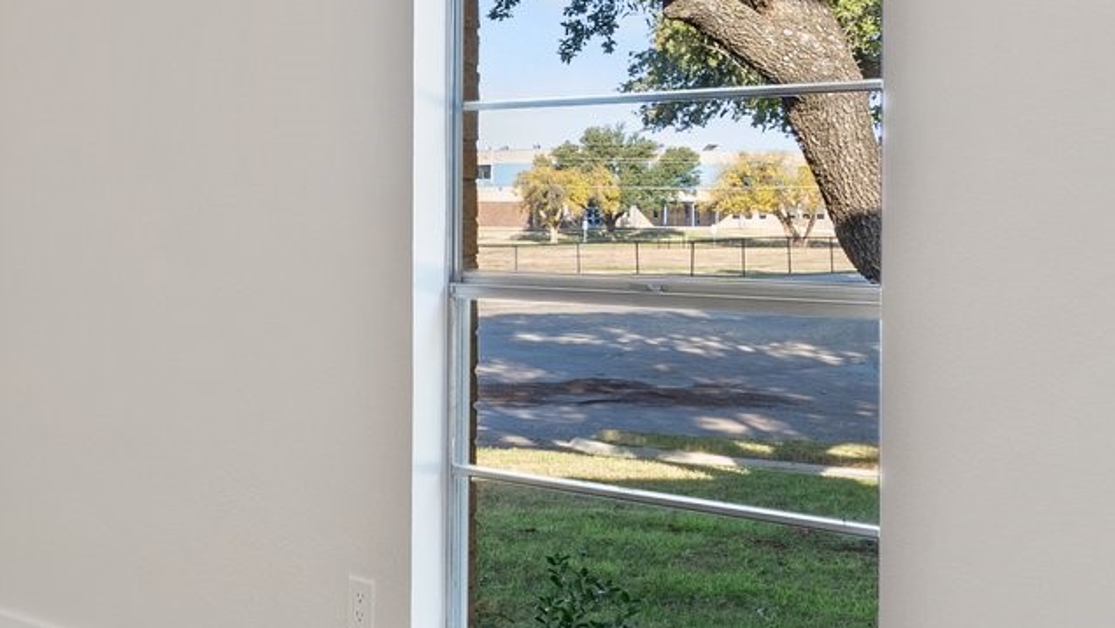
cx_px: -30
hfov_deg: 34.6
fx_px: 1597
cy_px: 217
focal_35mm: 54
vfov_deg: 22.2
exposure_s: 1/1.43
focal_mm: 16
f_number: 9.5
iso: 320
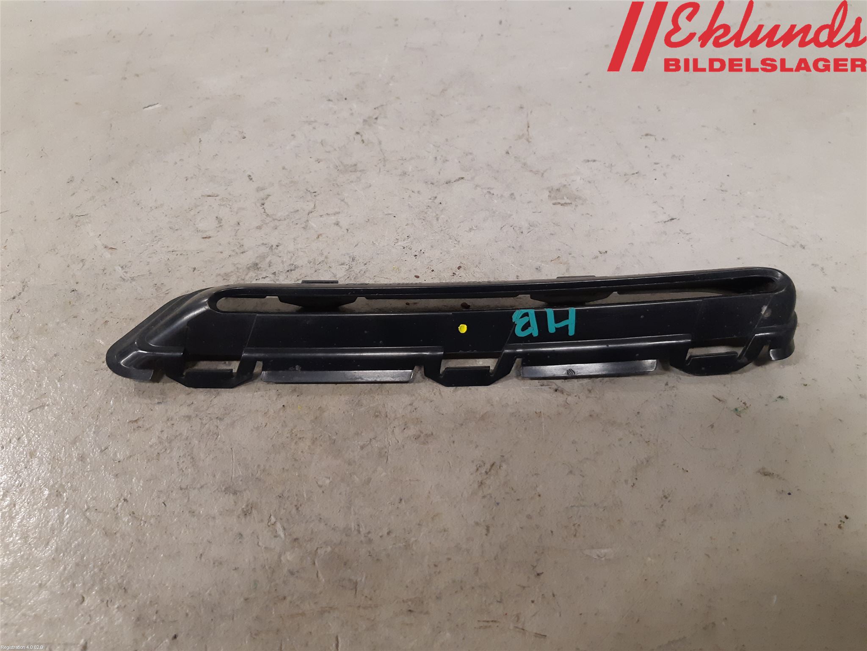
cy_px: 326
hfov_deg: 67.3
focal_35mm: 26
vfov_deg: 53.1
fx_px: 651
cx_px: 434
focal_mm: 3.93
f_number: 1.7
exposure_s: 1/50
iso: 250
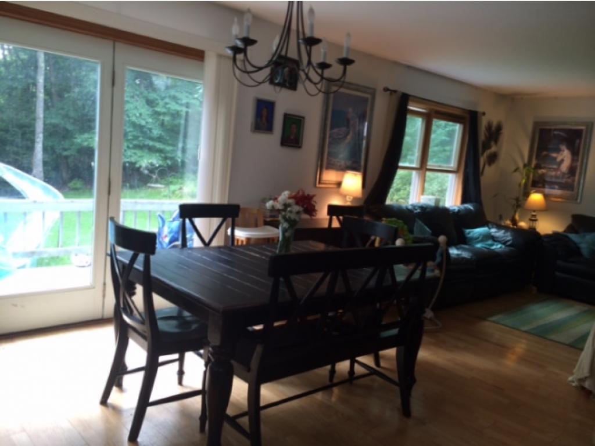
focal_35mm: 30
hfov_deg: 59.9
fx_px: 516
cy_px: 223
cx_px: 298
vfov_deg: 46.8
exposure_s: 1/30
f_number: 2.2
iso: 40
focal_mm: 4.12
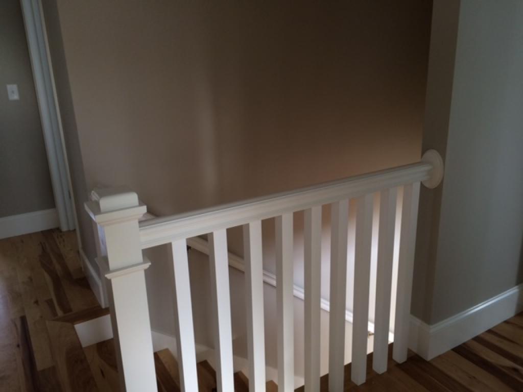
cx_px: 262
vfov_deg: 48.2
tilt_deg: -17.6
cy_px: 196
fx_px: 438
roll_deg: +1.1
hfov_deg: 61.7
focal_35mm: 29
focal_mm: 4.15
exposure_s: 1/30
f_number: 2.2
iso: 50
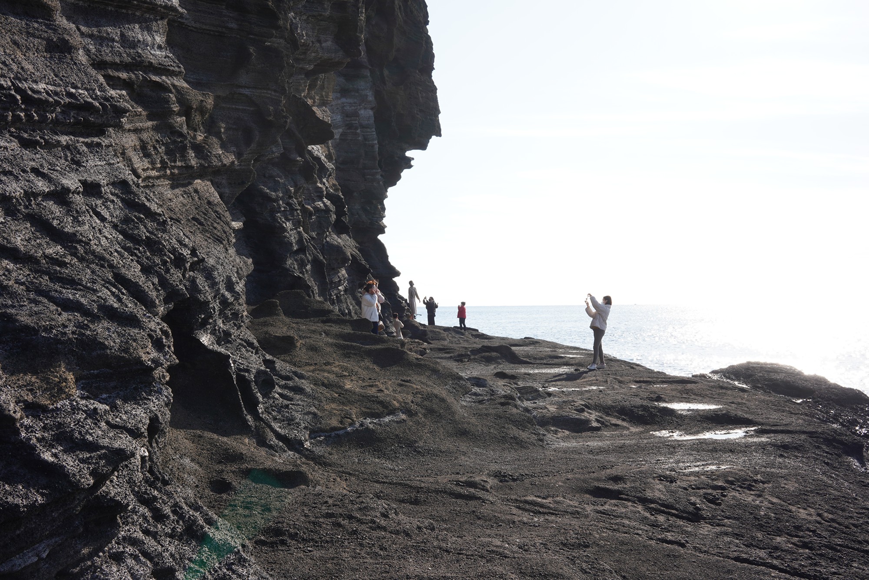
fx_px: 845
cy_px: 290
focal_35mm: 35
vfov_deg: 37.9
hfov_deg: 54.4
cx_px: 434
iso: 200
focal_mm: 35
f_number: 16
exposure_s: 1/100
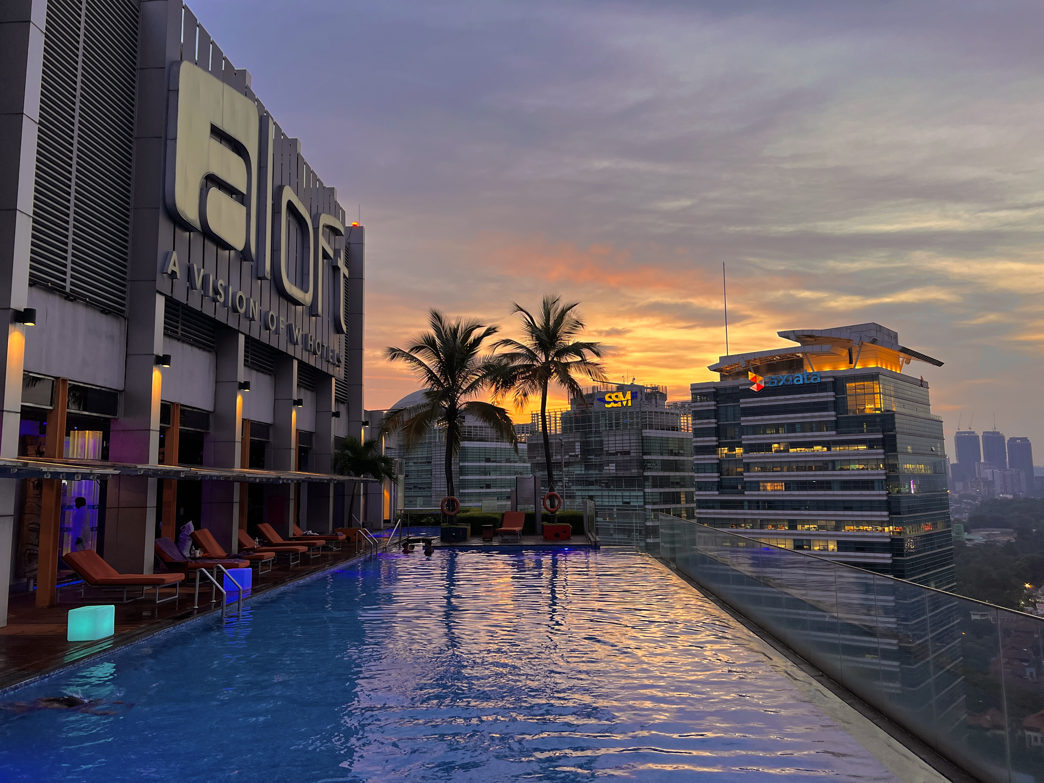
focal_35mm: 26
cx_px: 522
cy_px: 392
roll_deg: +0.7
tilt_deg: +7.1
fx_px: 784
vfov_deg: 53.1
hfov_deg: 67.3
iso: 125
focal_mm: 5.7
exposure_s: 1/110
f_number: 1.5
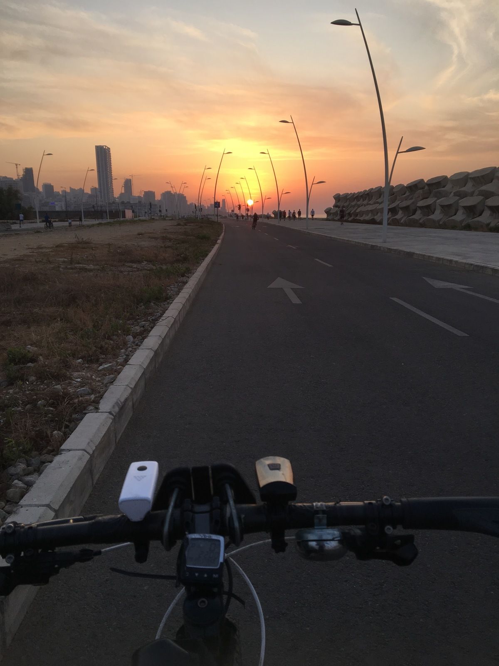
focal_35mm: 29
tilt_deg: -12.2
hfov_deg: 48.2
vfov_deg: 61.7
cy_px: 333
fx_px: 557
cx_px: 250
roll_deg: -0.1
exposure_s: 1/242
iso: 25
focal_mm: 4.15
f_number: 2.2
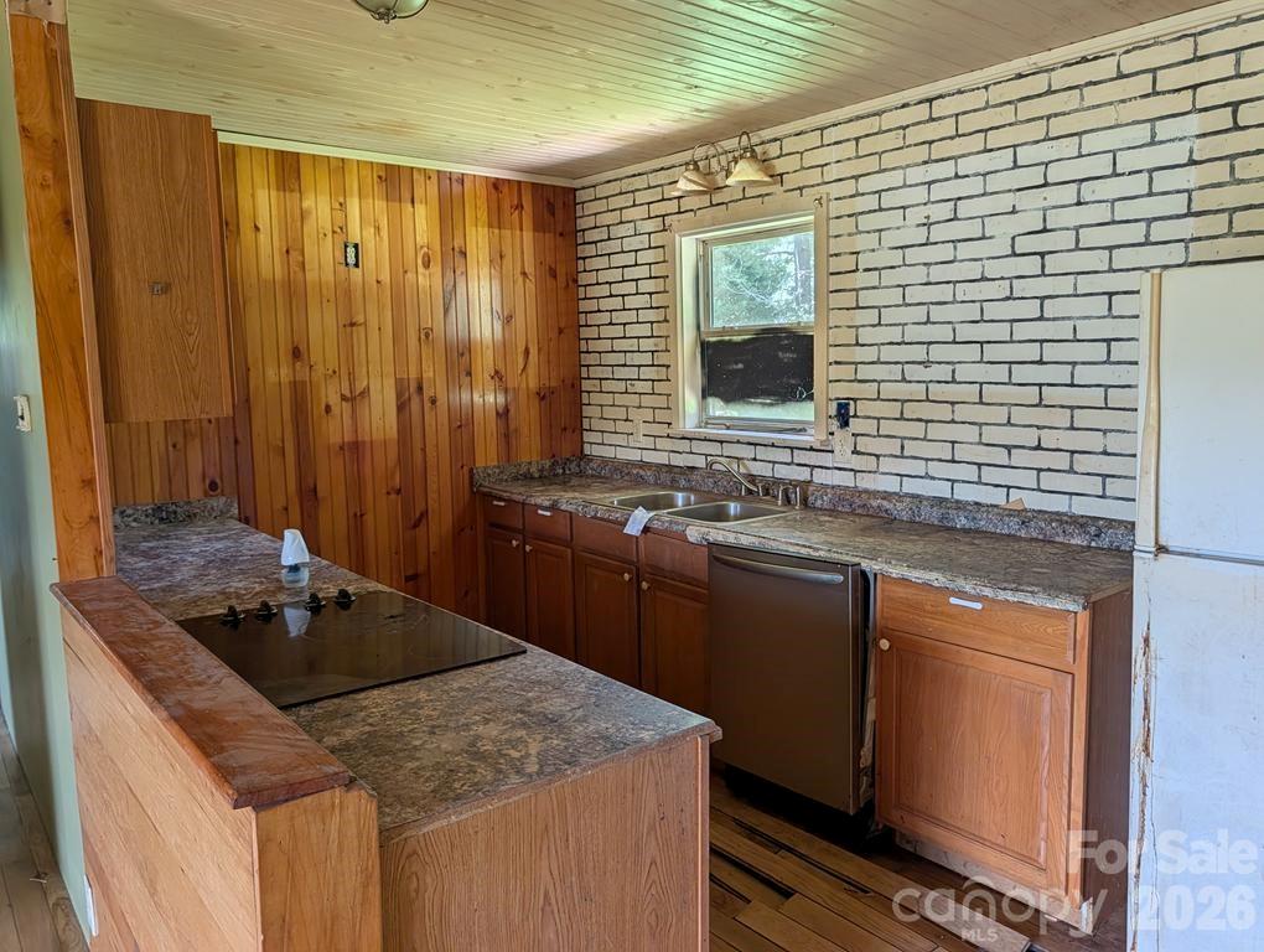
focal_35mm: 24
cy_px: 476
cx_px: 632
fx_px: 878
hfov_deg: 71.5
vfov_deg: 56.9
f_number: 1.68
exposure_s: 1/144
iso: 20
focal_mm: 6.9
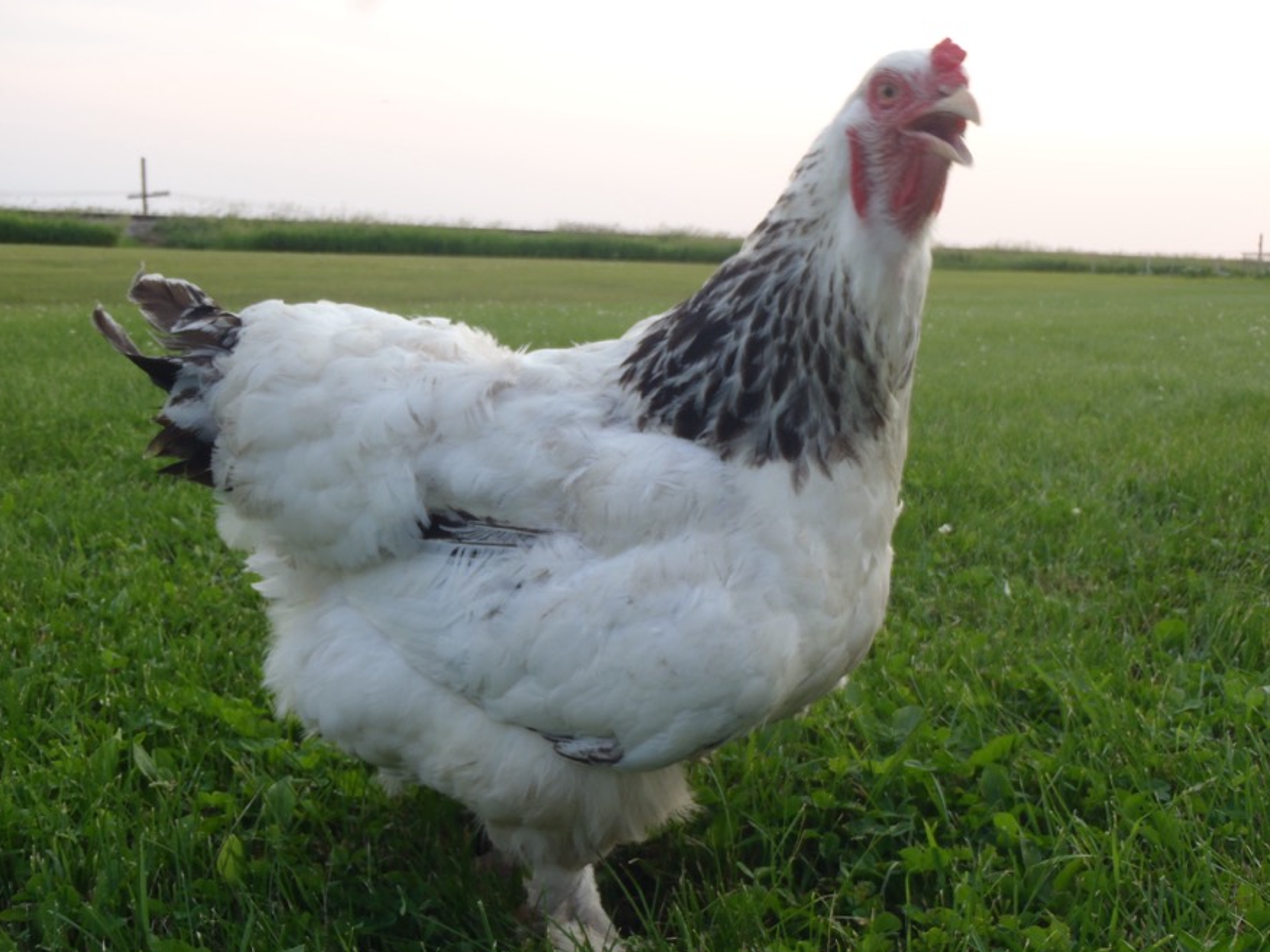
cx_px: 647
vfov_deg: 36.8
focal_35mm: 39
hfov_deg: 47.9
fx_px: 1431
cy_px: 485
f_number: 4.6
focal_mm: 6.83
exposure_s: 1/60
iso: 80
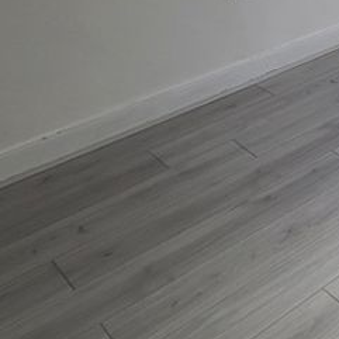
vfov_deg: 27.2
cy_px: -96
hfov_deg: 20.9
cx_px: 623
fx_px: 587
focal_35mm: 53
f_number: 2.2
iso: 64
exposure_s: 1/156
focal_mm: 2.2
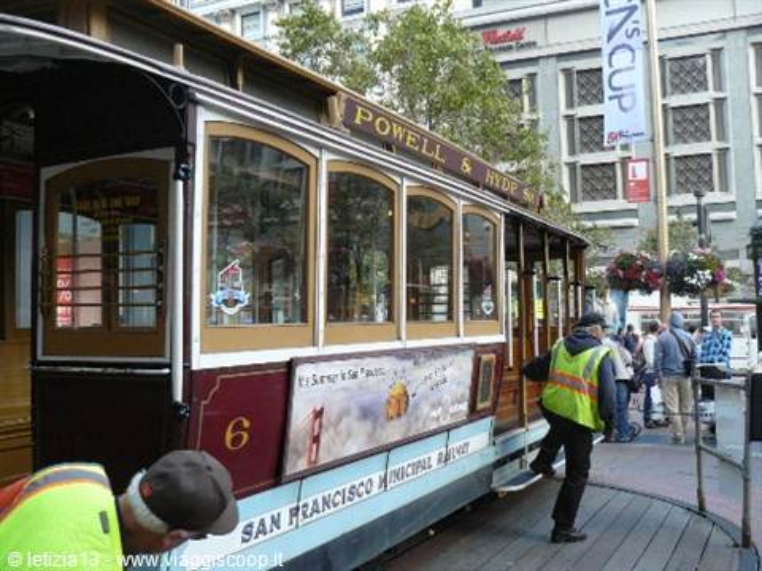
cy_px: 286
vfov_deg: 39.7
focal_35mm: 36
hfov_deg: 51.4
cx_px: 381
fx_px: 792
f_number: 2.8
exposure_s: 1/100
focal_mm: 6
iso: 200
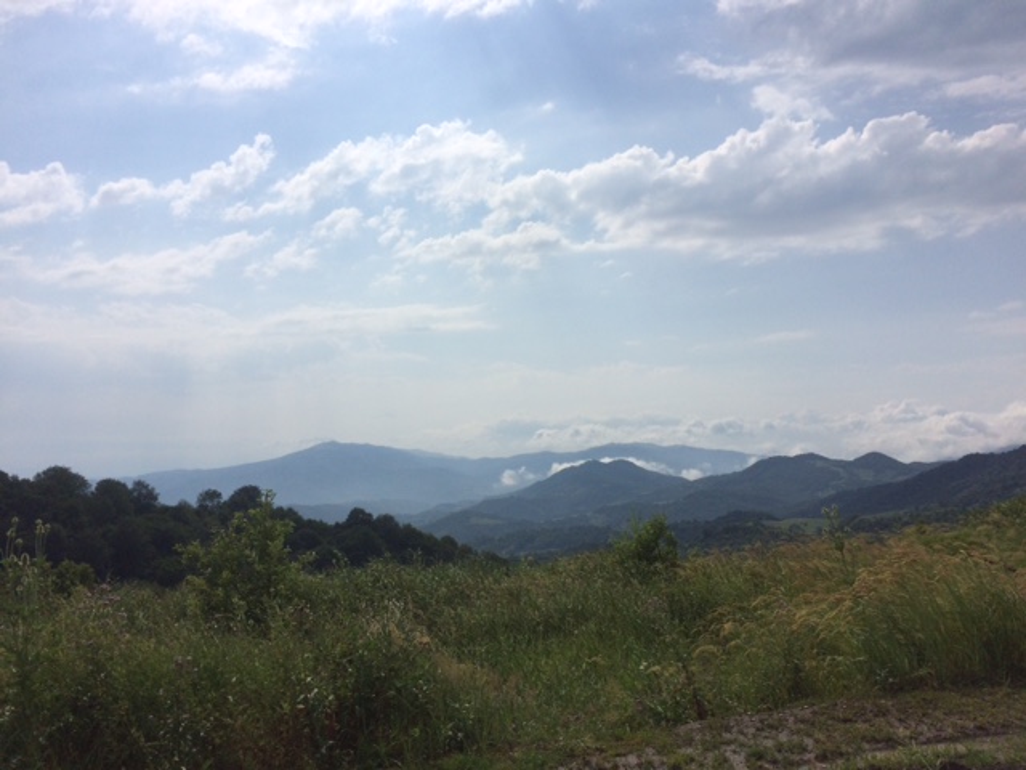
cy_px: 385
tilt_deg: +4.0
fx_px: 860
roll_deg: +1.7
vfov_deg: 48.2
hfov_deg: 61.7
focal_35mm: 29
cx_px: 513
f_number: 2.2
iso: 40
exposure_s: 1/10309
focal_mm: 4.15
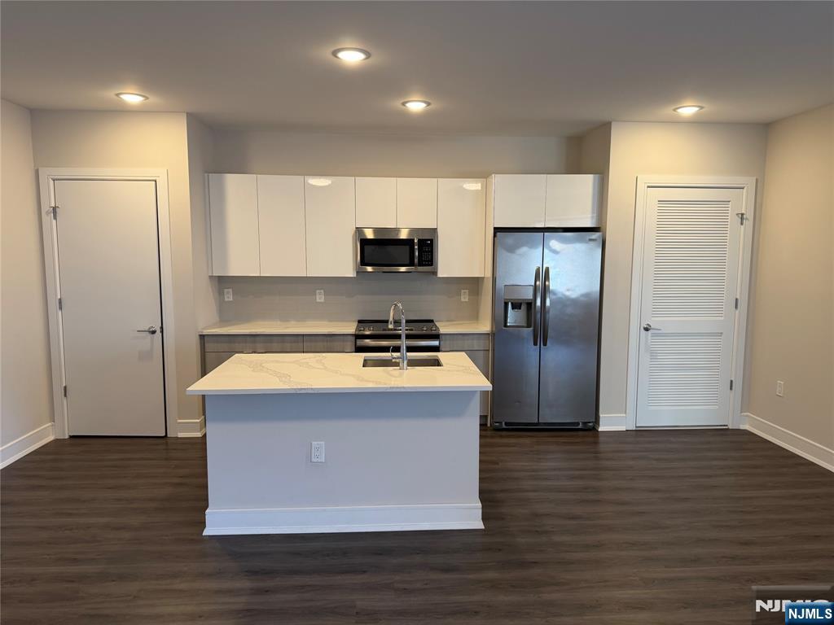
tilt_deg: -6.5
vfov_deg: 56.8
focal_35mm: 24
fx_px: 578
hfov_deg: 71.6
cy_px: 312
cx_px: 417
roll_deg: -0.4
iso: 200
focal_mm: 6.76
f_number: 1.78
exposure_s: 1/120
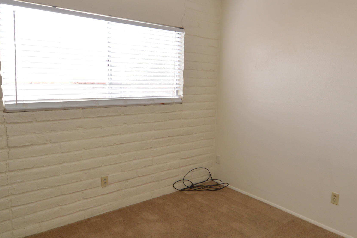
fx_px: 267
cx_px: 199
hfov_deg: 67.2
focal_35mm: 27
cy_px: 116
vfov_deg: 47.8
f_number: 4
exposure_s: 1/60
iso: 400
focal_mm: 10
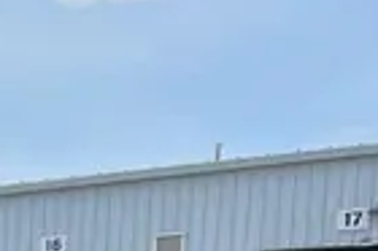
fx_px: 1489
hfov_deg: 13.0
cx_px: -310
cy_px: 830
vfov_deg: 7.9
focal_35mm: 142
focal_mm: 5.1
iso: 50
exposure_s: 1/3215
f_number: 1.6
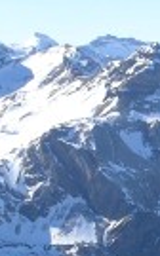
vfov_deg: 9.9
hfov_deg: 6.2
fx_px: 1477
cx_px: 196
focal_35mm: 211
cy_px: 222
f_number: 7.1
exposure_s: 1/180
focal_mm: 8.9
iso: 50
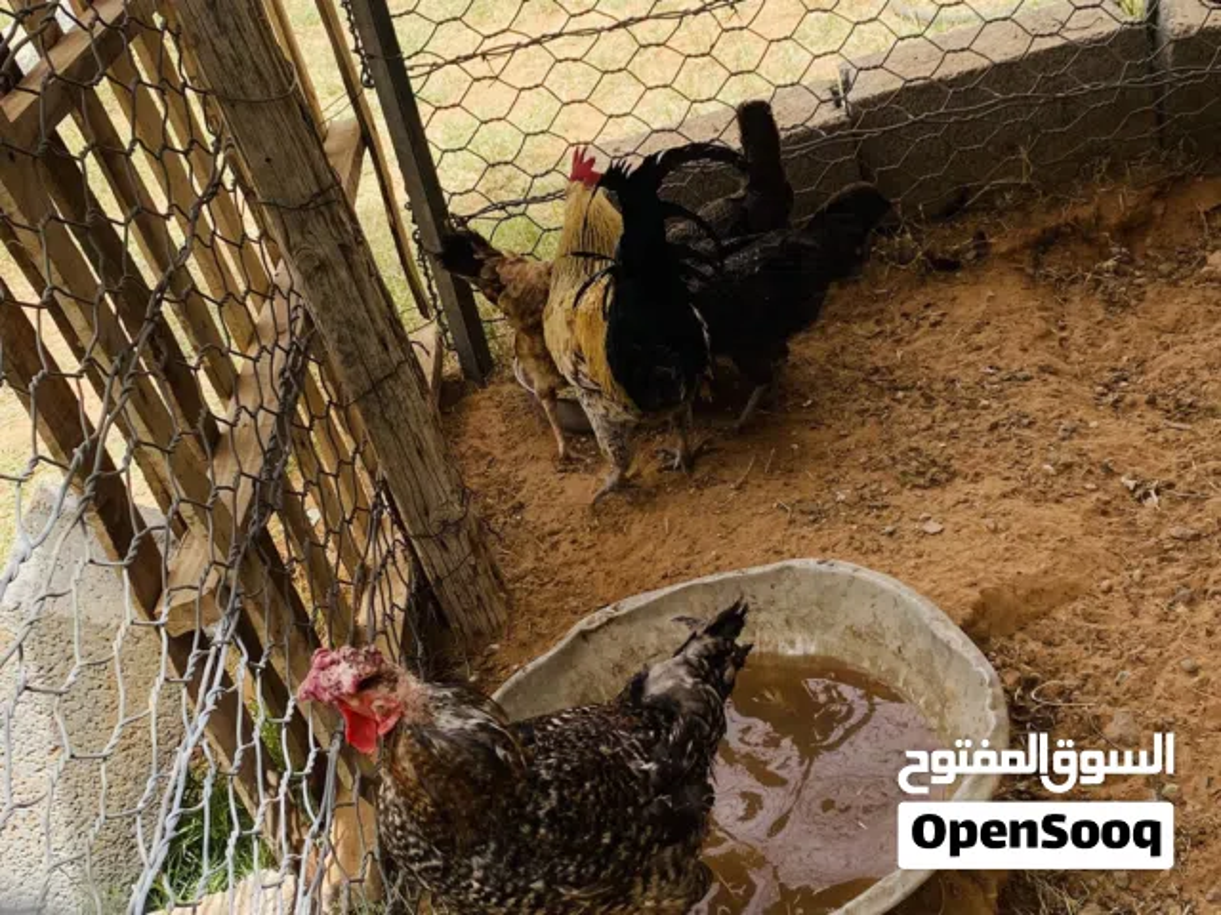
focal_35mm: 26
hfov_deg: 67.3
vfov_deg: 53.1
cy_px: 458
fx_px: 917
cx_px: 610
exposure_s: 1/1245
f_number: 1.8
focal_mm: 4.25
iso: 32
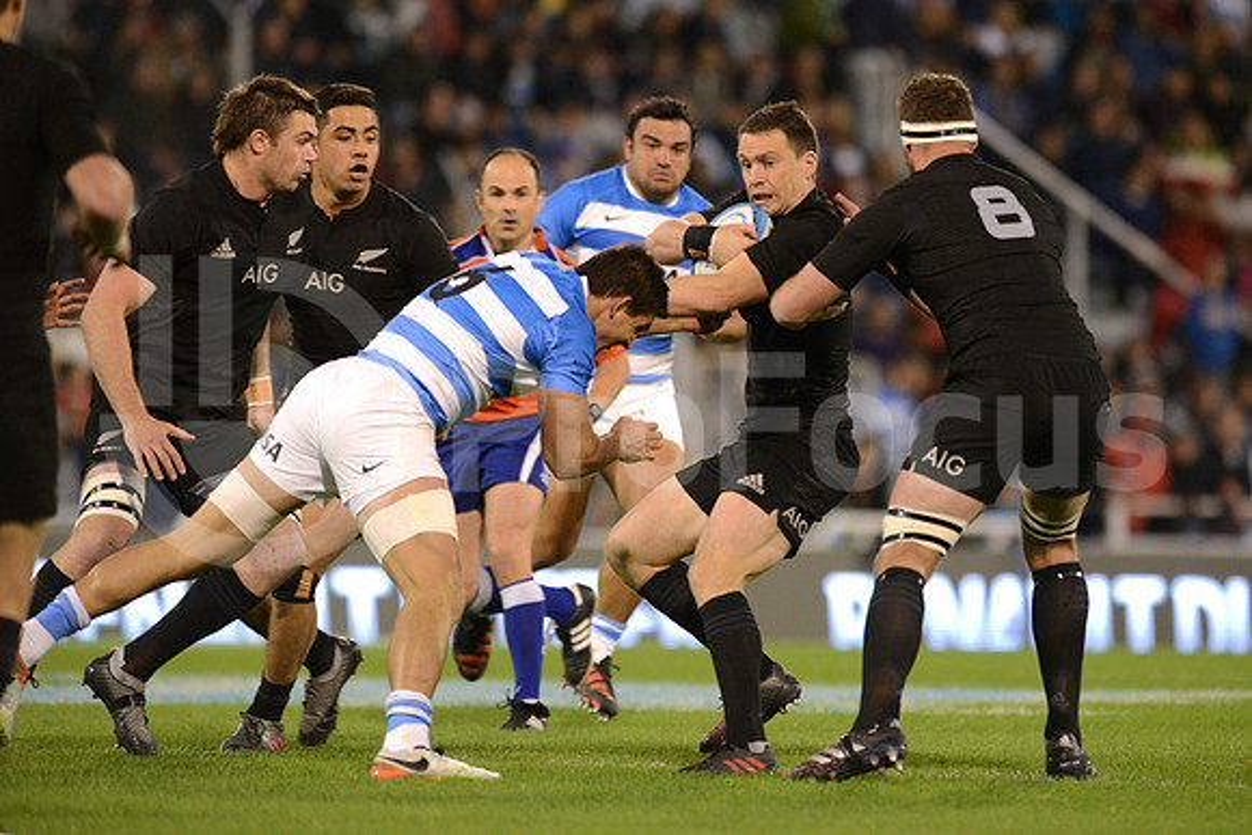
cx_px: 626
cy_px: 418
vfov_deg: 3.3
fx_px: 14609
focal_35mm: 420
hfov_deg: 4.9
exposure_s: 1/800
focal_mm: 420
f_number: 4
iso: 4500
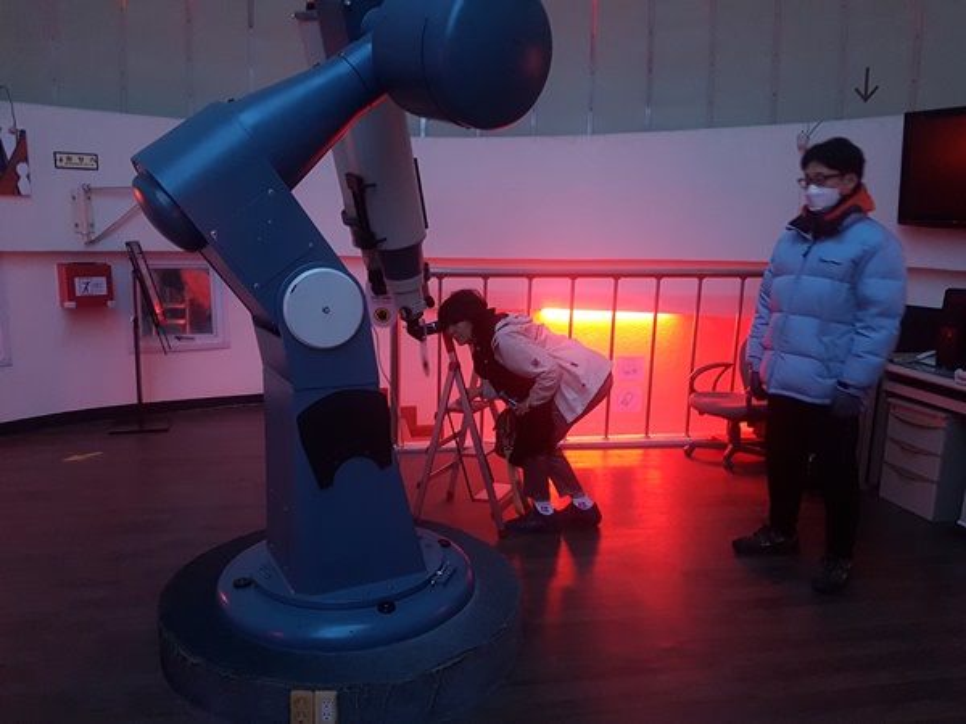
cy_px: 362
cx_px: 483
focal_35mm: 26
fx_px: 726
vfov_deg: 53.1
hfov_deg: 67.3
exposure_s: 1/10
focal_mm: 4.2
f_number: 1.7
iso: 400
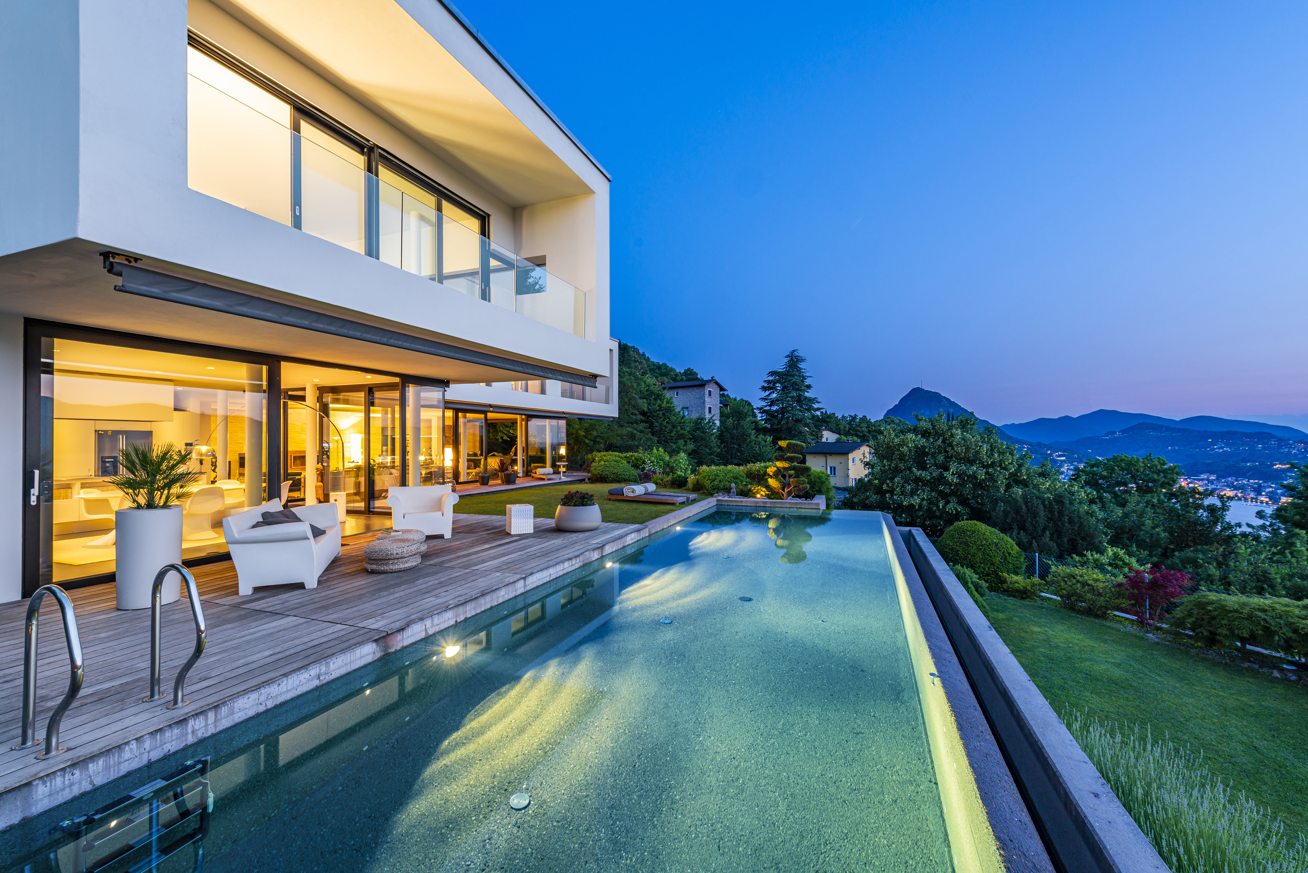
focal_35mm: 14
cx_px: 654
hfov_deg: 104.2
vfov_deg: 81.3
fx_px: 509
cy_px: 436
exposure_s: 6
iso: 100
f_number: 9
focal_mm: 14
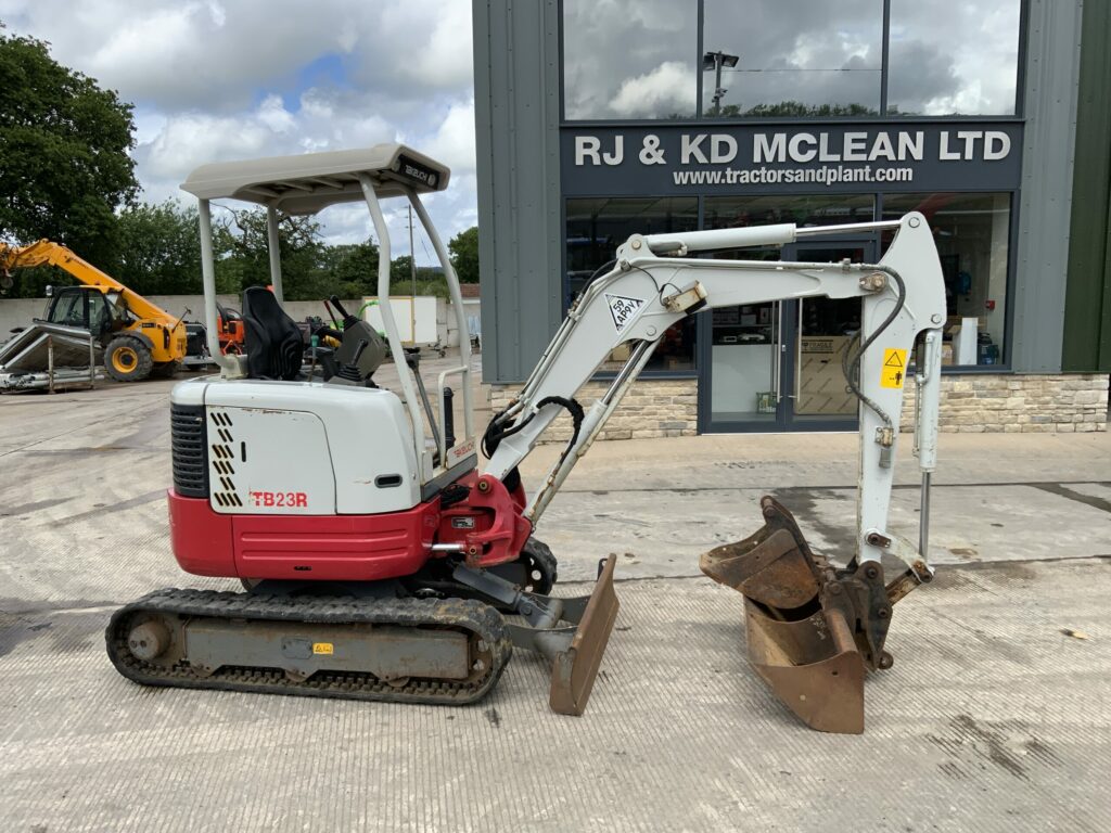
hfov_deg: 61.7
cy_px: 416
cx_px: 556
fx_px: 931
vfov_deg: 48.2
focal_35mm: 29
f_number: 1.8
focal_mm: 3
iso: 16
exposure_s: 1/1195
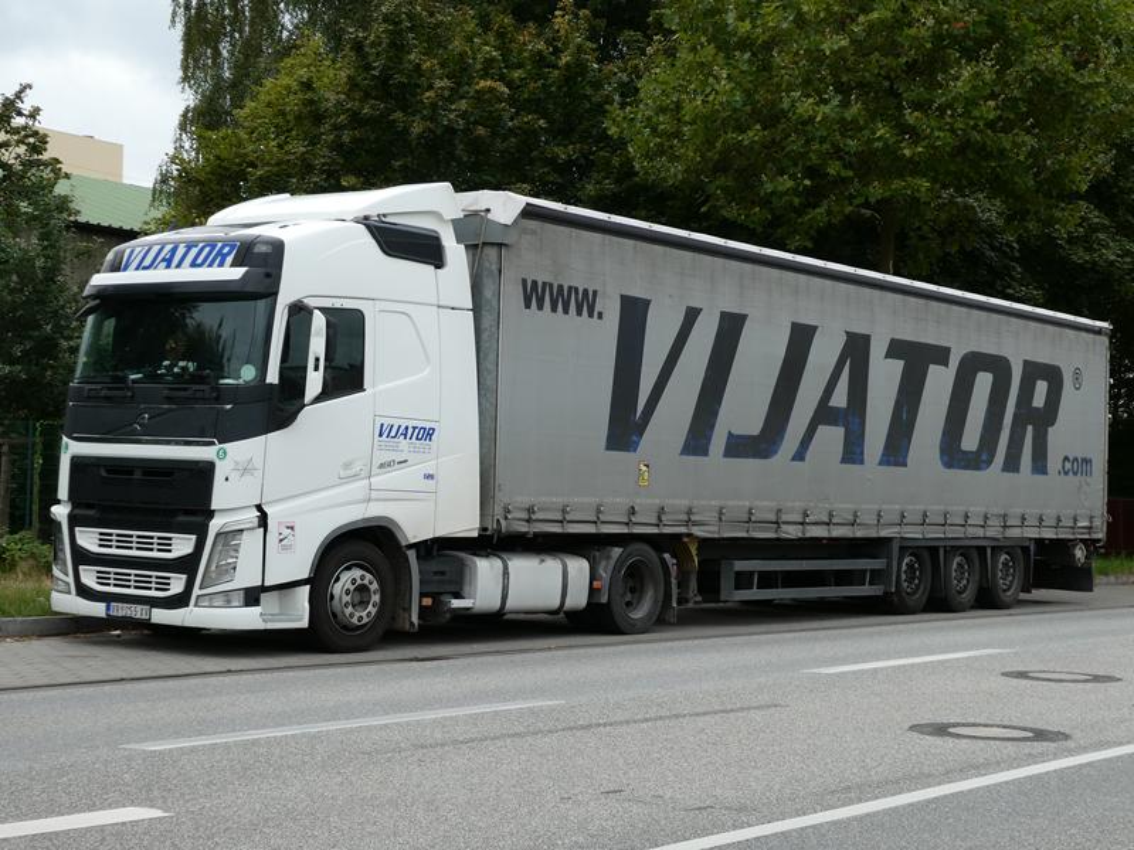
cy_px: 425
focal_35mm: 57
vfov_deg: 25.7
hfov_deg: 33.8
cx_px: 567
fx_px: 1867
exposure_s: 1/250
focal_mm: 10.3
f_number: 4.2
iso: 80
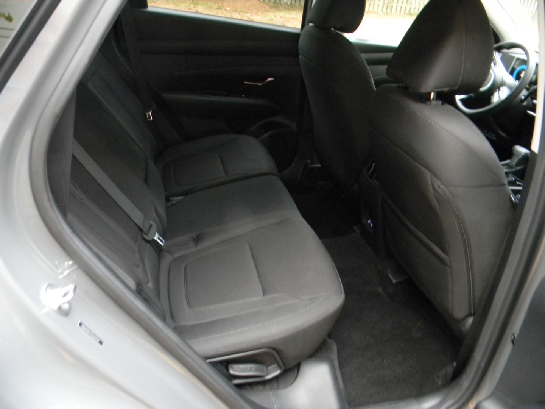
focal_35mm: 28
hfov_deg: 63.4
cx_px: 272
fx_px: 441
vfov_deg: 49.7
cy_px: 204
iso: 400
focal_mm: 5
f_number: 3.5
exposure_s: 1/28.1
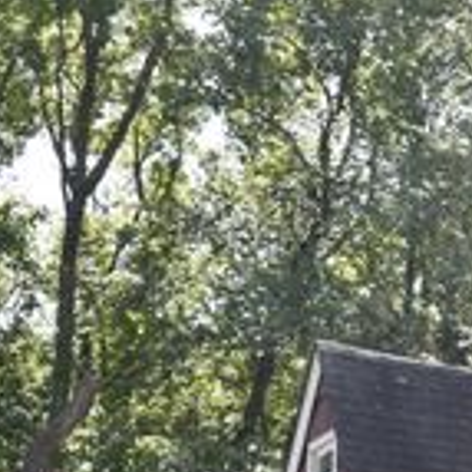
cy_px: 592
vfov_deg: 9.4
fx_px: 2823
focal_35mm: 183
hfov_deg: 9.2
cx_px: 825
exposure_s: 1/250
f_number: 5.6
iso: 200
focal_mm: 32
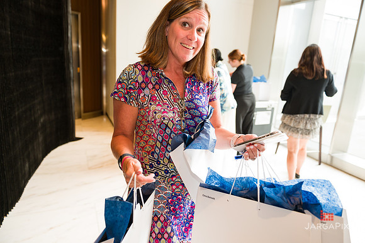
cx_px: 182
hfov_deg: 73.8
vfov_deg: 53.1
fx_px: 243
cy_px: 122
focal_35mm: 24
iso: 800
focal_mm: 24
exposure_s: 1/200
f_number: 4
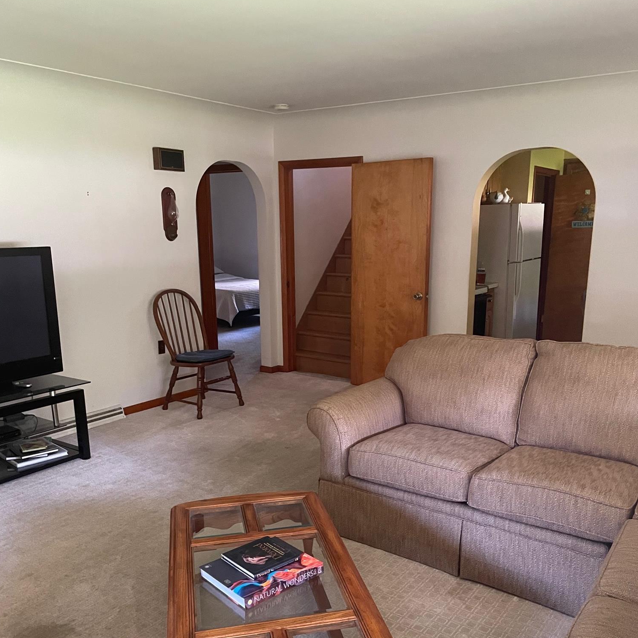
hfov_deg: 52.5
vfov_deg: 52.1
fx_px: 646
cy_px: 390
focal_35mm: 31
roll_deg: +2.1
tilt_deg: -12.5
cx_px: 319
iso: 500
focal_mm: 4.2
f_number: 1.6
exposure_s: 1/53
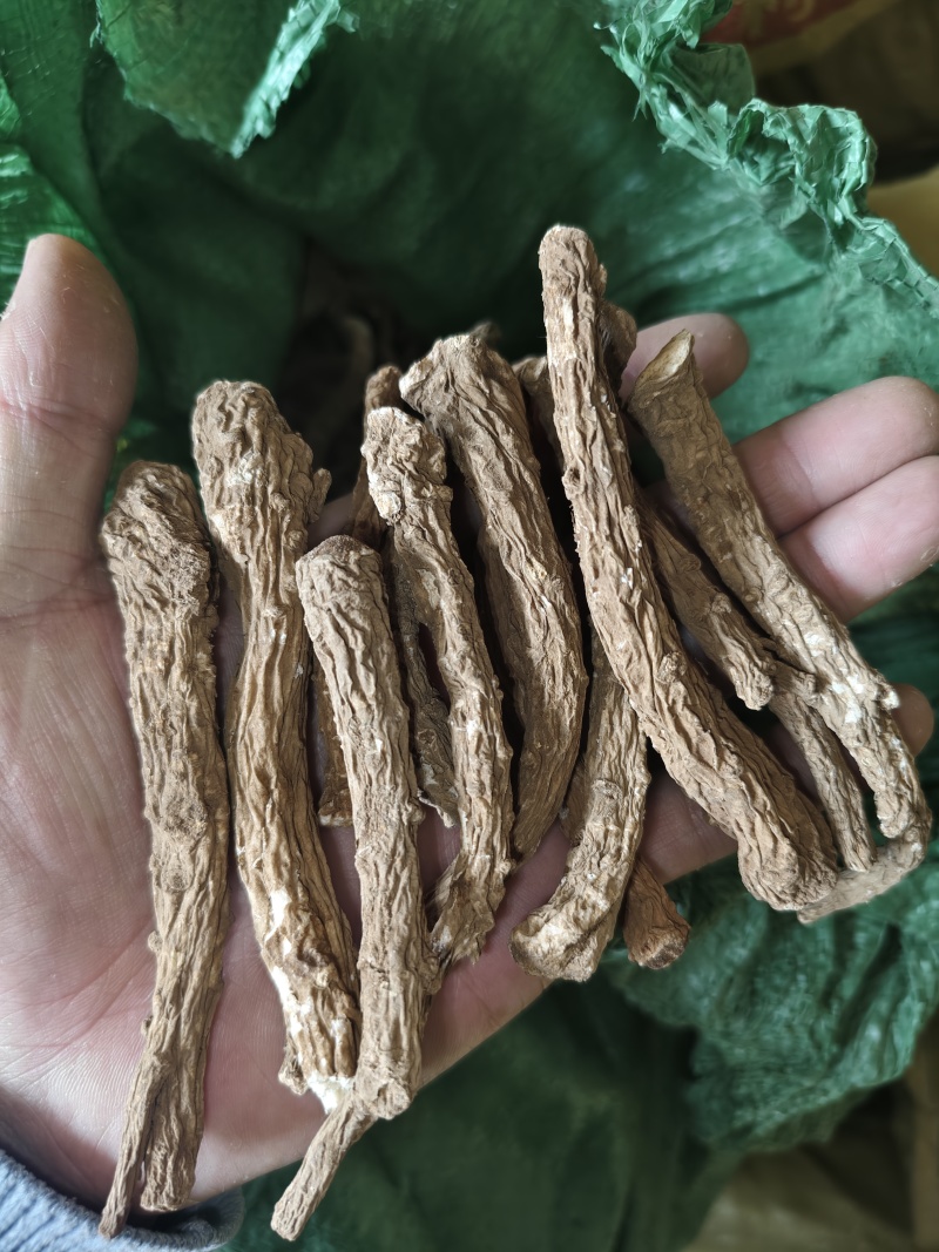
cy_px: 626
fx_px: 832
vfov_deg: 73.9
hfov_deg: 58.9
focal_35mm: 23
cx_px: 470
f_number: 1.88
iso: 185
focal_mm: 5.56
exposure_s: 1/100
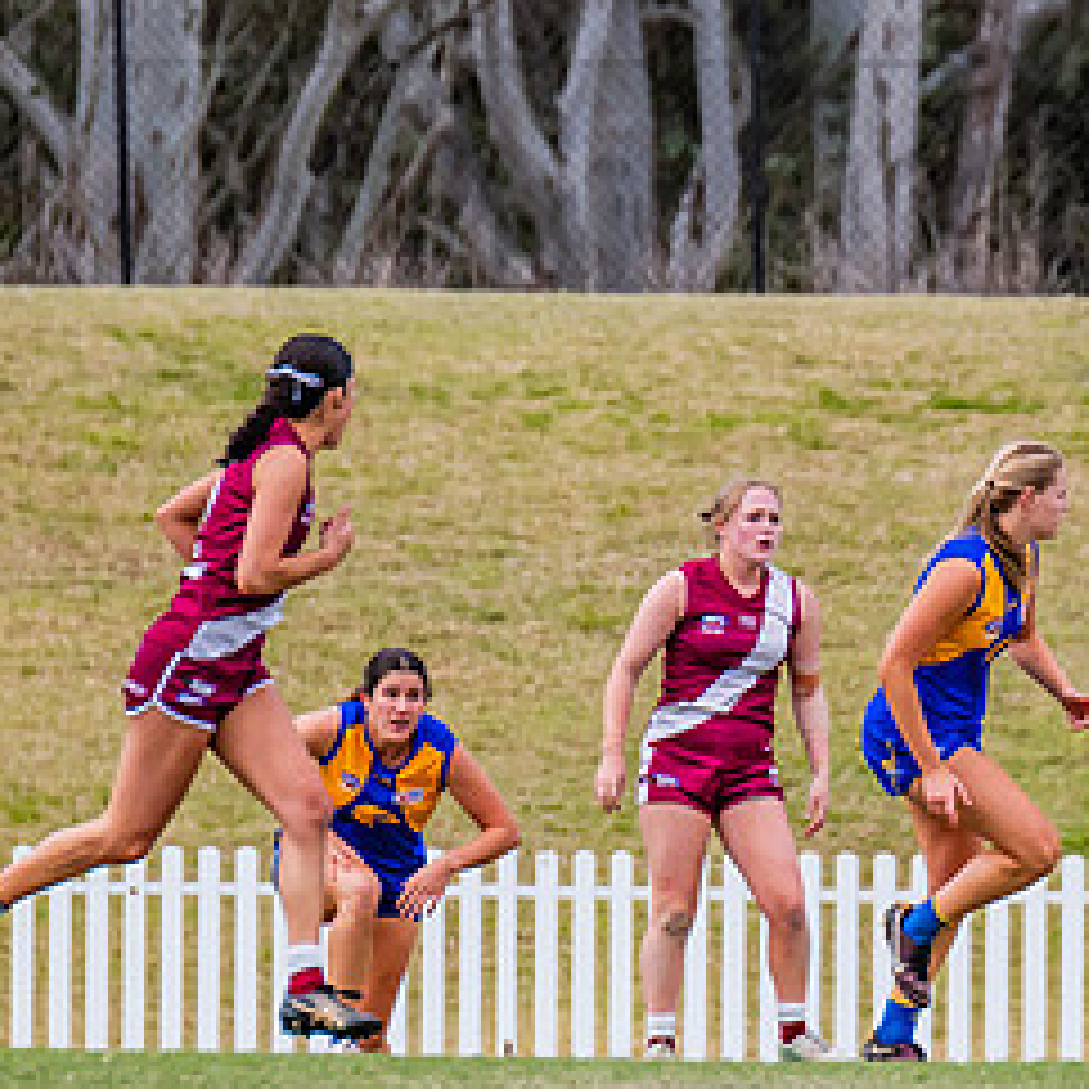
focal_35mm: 1178
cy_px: 829
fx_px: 41928
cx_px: 1491
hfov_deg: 1.5
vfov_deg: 1.5
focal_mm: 420
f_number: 8
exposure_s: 1/1600
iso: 800
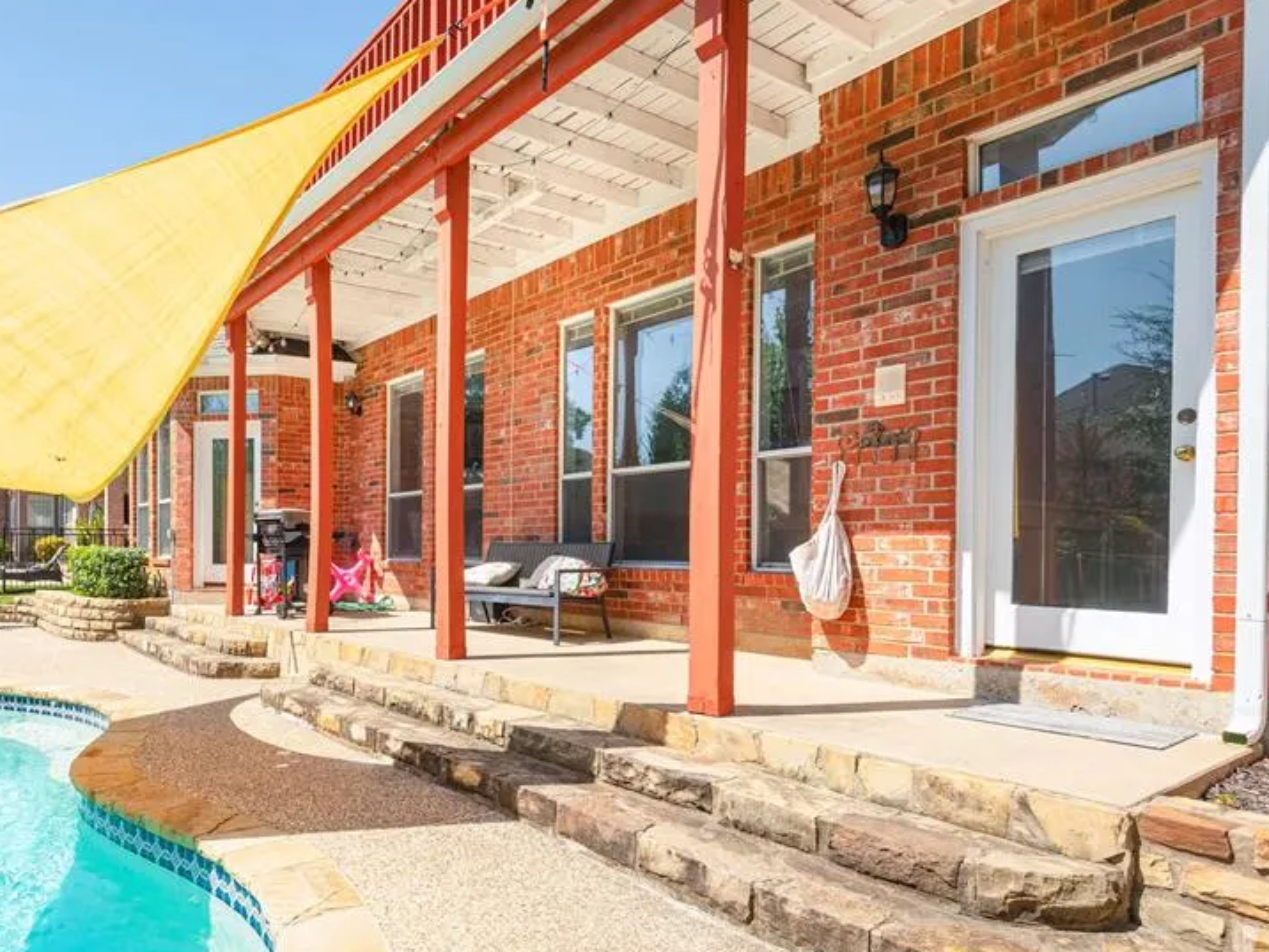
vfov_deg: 60.7
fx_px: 807
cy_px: 556
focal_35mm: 22
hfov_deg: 73.9
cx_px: 415
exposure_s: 1/320
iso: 100
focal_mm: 16
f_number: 7.1
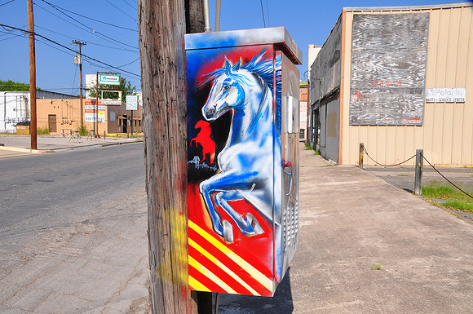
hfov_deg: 53.2
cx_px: 236
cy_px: 157
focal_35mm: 36
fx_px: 472
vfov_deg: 36.8
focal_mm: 24
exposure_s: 1/100
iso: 250
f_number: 22
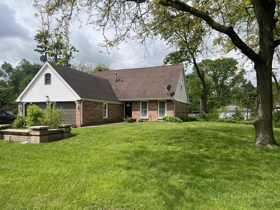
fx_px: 218
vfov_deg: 51.3
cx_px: 139
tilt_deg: +1.4
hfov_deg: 65.3
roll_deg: +0.3
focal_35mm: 27
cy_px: 107
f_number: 1.5
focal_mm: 5.7
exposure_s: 1/3704
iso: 50
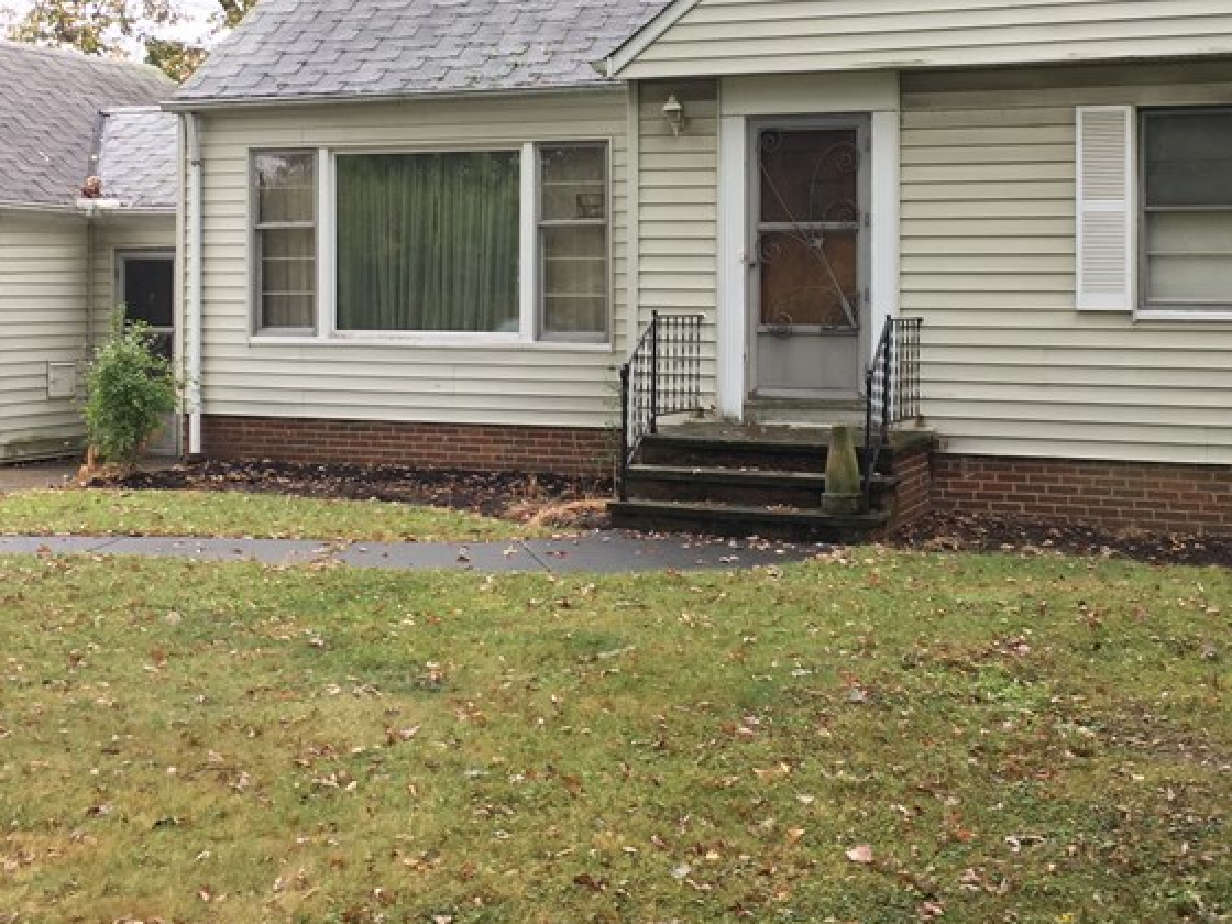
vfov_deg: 27.2
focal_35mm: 53
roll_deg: -0.7
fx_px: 1886
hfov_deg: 36.2
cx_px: 631
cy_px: 246
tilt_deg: +1.5
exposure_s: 1/30
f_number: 2.2
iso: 40
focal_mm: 4.15
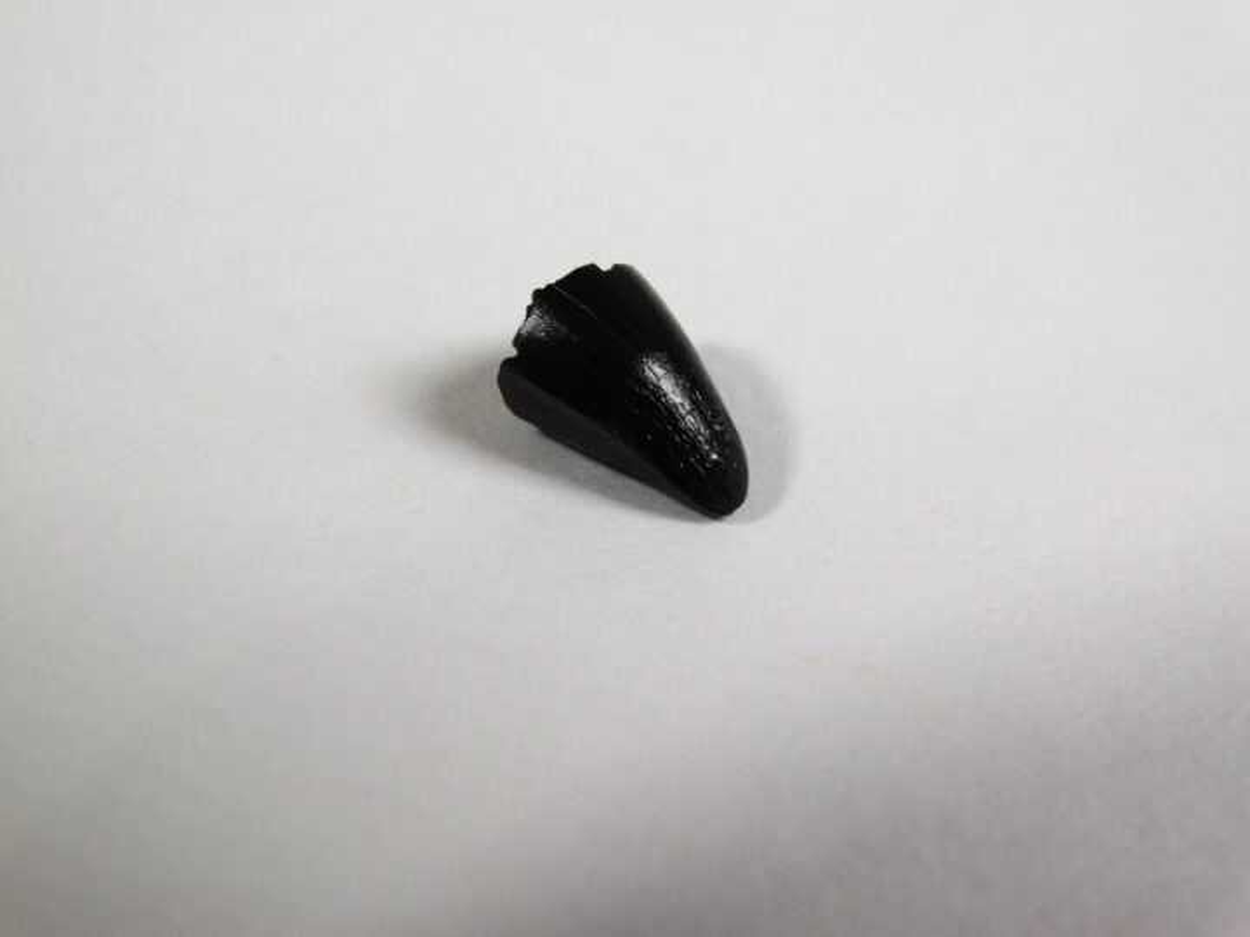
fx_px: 7294
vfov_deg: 7.4
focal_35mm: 202
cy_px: 468
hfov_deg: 9.8
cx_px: 625
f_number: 5.4
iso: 125
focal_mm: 35.9
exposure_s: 1/160
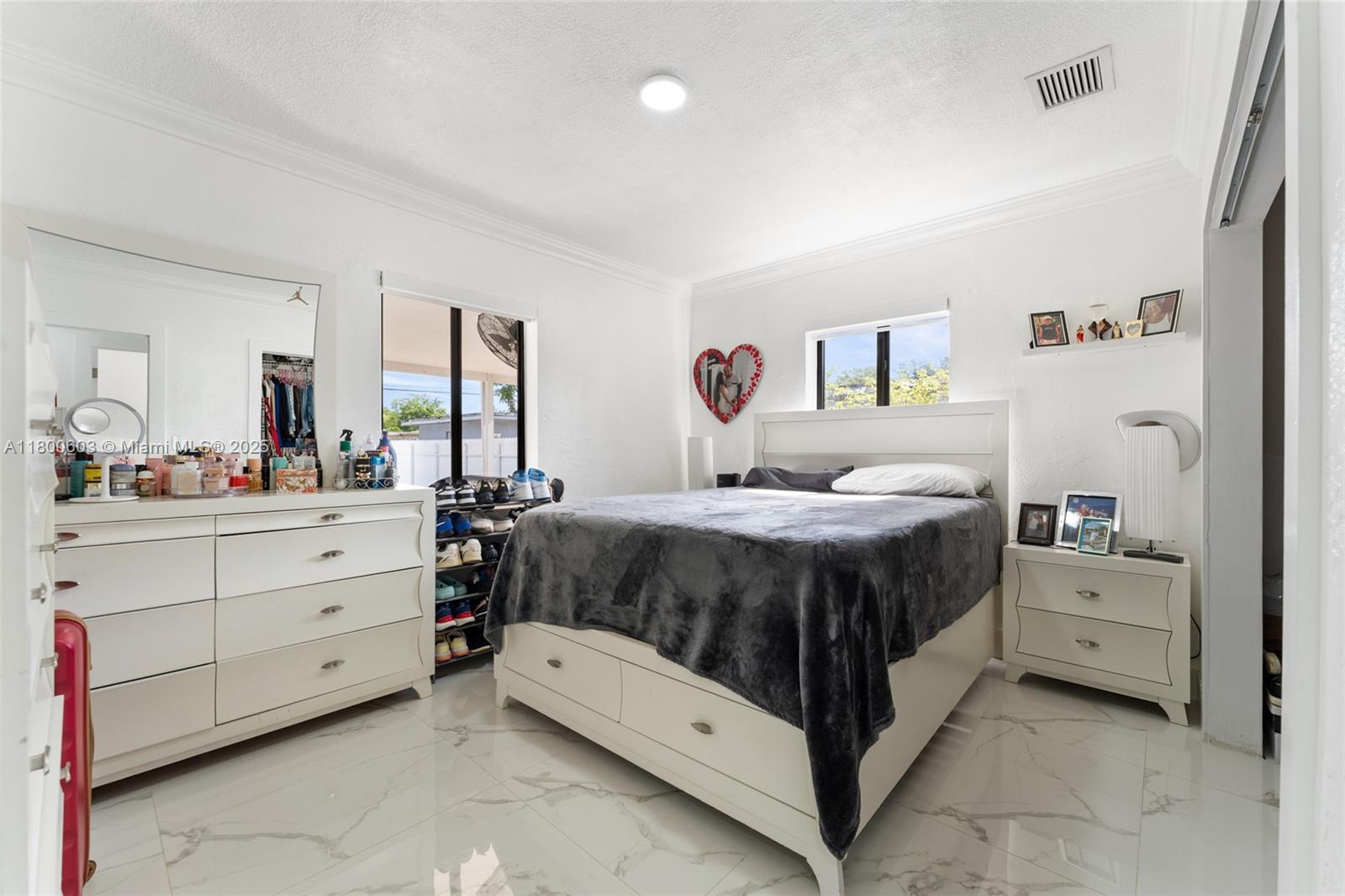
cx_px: 672
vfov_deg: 81.2
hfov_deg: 104.3
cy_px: 448
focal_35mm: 14
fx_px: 523
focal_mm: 14
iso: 500
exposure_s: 1/13
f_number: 9
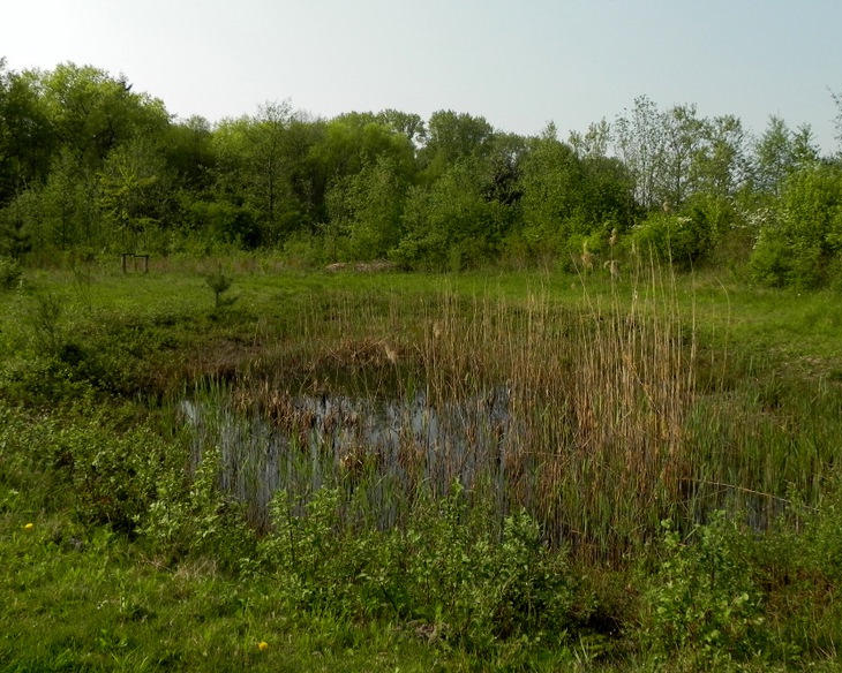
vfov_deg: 47.1
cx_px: 452
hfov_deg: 57.1
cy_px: 336
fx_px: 773
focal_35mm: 31
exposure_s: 1/2000
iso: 200
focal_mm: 5.2
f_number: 3.5
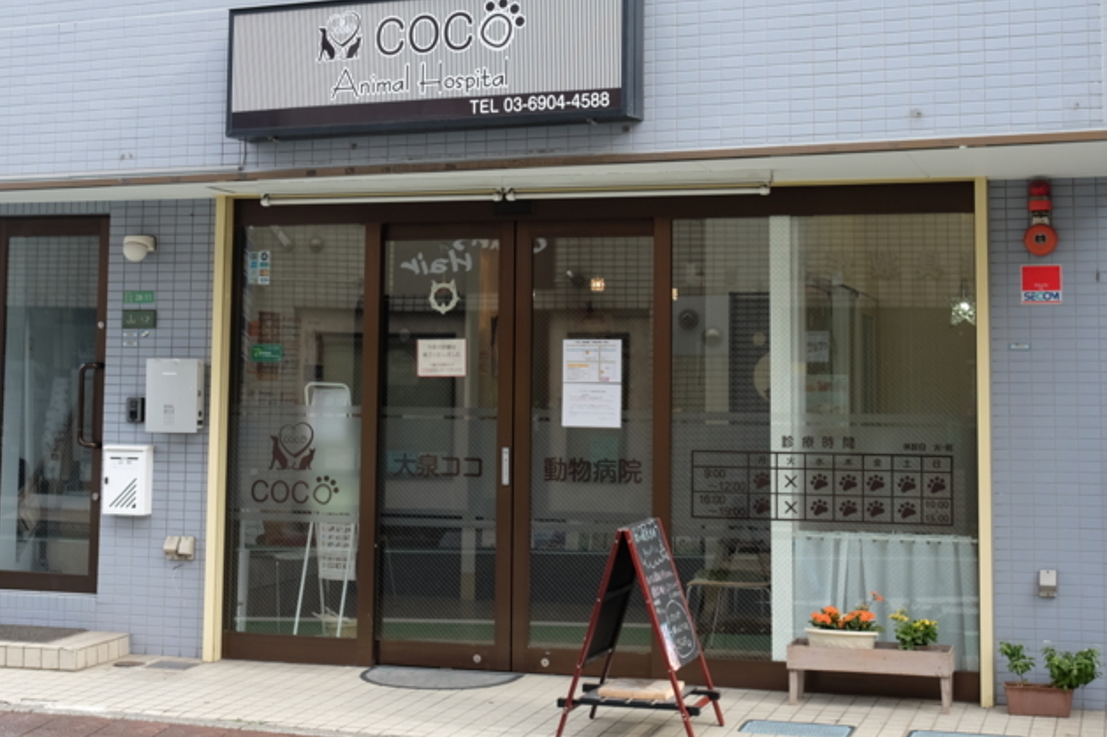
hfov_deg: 35.1
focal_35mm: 57
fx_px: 1752
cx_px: 547
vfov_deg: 23.6
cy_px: 228
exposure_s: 1/150
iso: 200
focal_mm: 23
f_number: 4
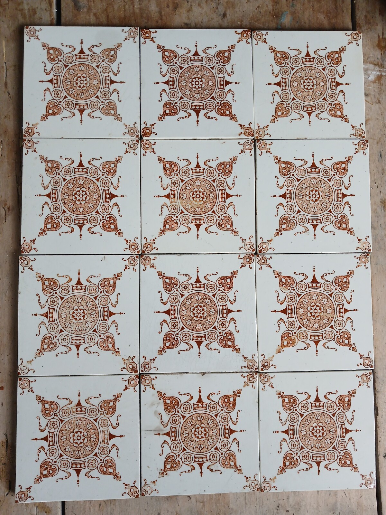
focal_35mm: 27
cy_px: 258
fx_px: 401
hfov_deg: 51.4
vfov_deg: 65.3
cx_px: 193
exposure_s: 1/50
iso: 160
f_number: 1.8
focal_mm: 3.98
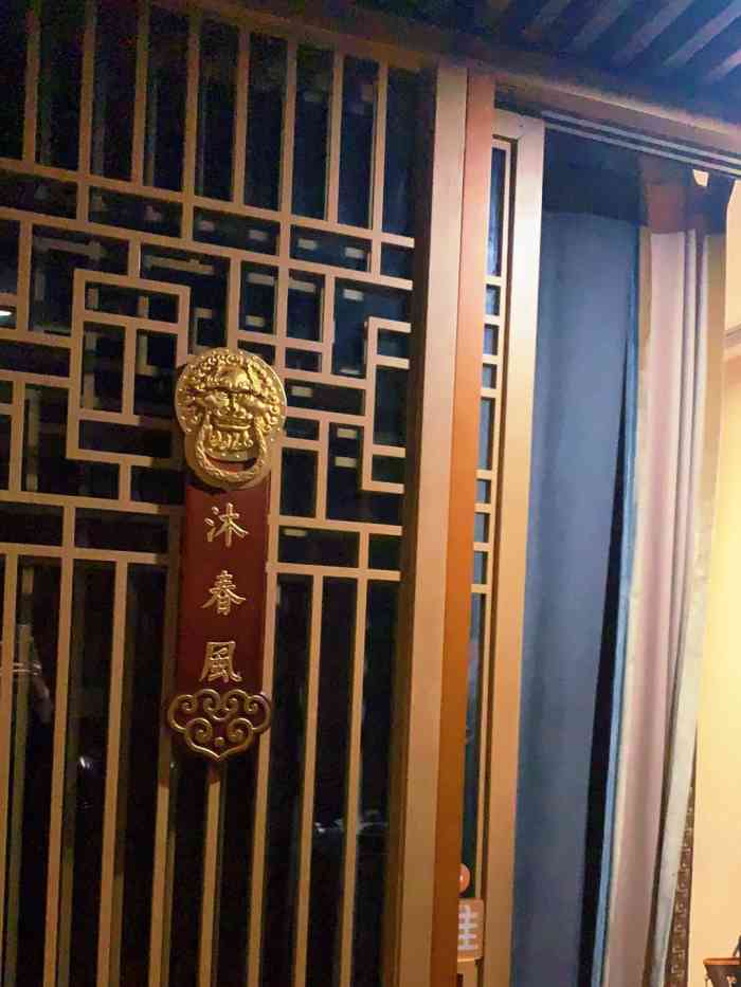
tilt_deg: +0.8
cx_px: 370
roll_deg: -1.9
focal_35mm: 60
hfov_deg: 24.4
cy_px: 494
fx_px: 1712
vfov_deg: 32.2
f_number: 1.8
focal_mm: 4.25
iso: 1600
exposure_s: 1/50
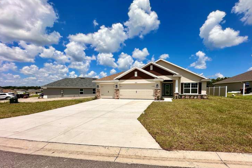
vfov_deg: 73.3
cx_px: 136
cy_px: 96
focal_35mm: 16
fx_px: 112
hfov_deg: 96.5
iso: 50
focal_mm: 2.22
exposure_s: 1/3861
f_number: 2.2
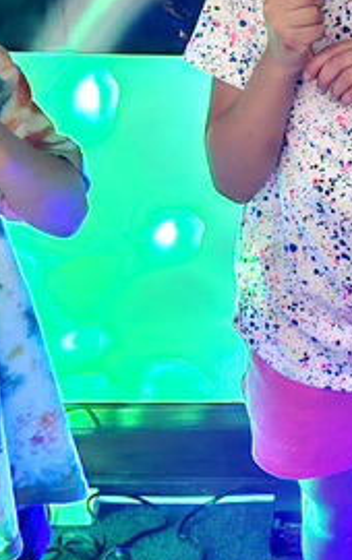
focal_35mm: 92
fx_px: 1408
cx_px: 398
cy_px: 124
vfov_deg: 22.3
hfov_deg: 13.9
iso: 1600
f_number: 1.7
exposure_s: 1/15
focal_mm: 6.3
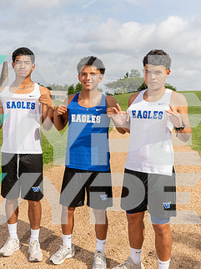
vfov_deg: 43.9
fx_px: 333
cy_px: 140
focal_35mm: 43
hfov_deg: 33.5
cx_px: 82
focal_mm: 32
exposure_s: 1/250
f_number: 8
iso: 100
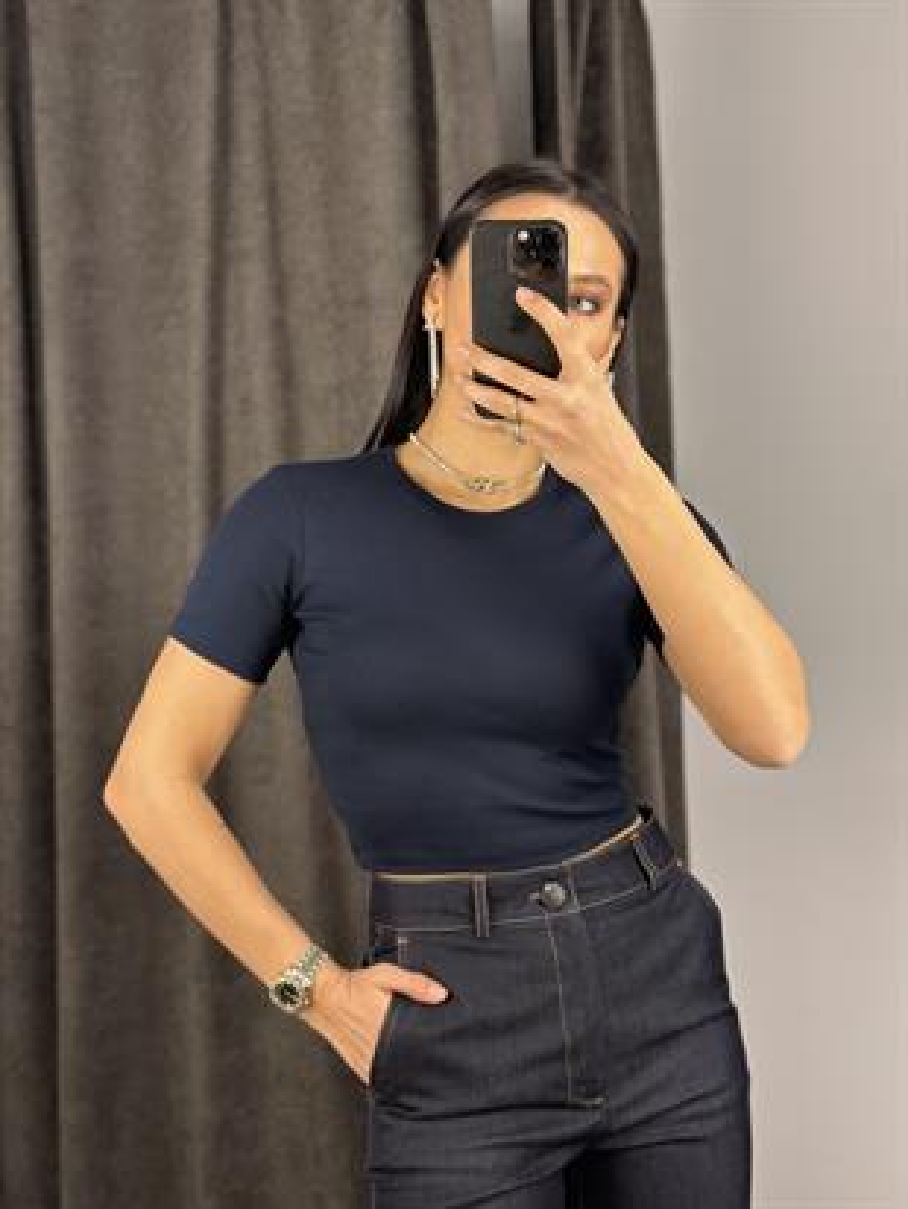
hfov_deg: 30.3
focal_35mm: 48
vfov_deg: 39.6
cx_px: 454
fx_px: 1678
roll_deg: +1.9
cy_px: 604
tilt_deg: -22.4
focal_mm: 6.86
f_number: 1.78
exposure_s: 1/50
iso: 100
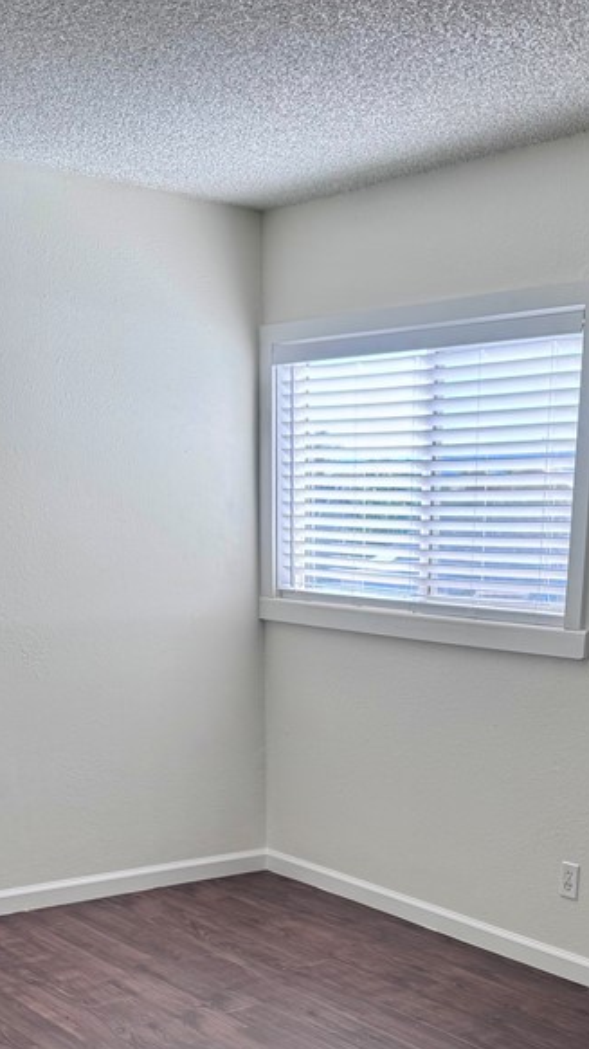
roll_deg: -1.8
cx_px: 398
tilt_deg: -17.0
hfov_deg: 25.8
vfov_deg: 41.6
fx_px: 1278
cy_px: 912
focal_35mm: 46
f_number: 1.78
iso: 64
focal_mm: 6.76
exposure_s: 1/209
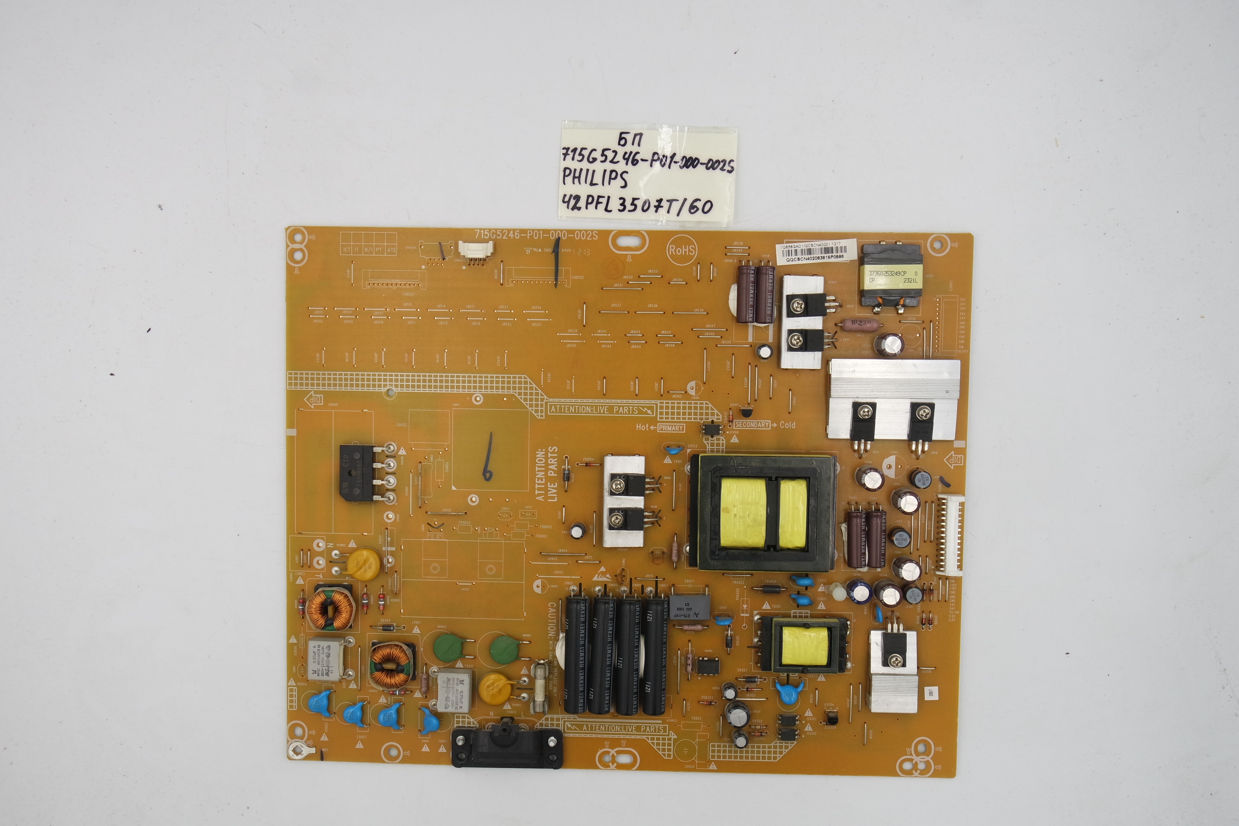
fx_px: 998
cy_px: 413
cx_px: 620
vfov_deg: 45.0
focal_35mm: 29
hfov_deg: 63.7
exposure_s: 1/100
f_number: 5.6
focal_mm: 11
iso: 160
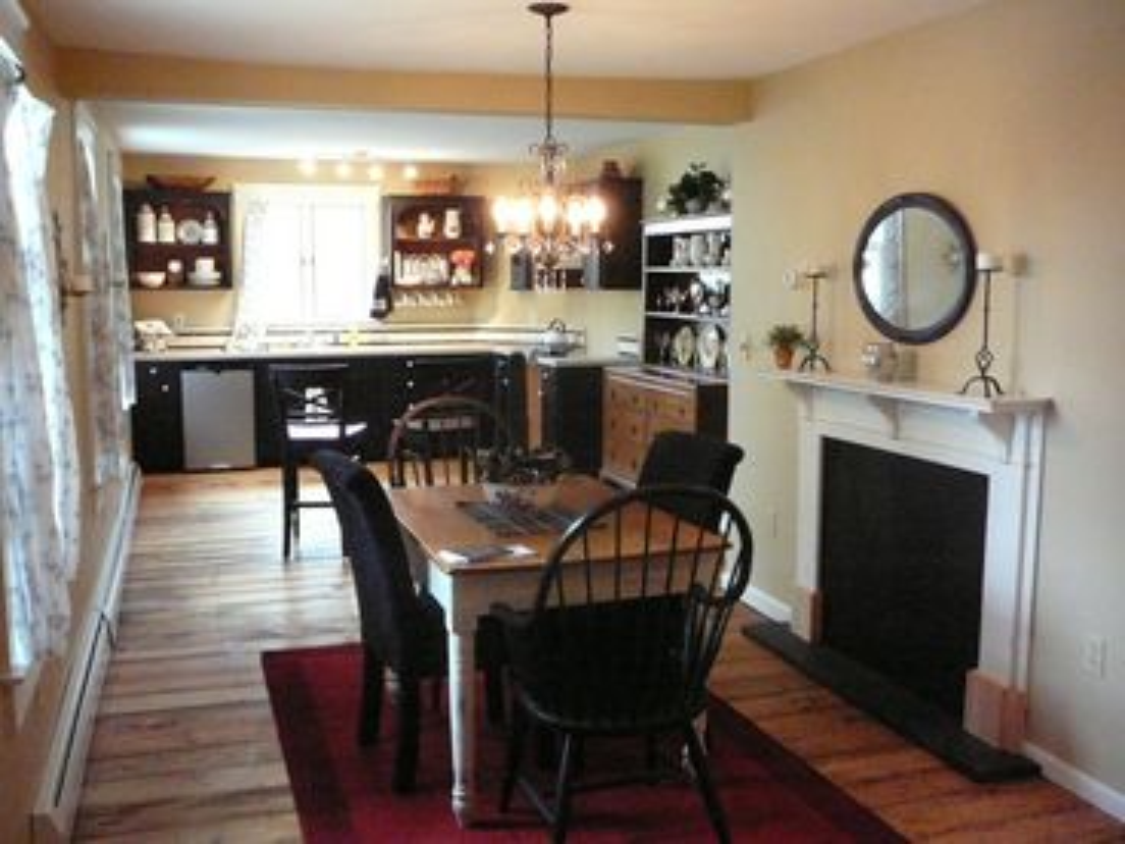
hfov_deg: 52.6
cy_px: 422
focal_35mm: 35
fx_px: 1137
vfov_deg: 40.7
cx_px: 562
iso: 800
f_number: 2.8
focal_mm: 5.2
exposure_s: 1/50
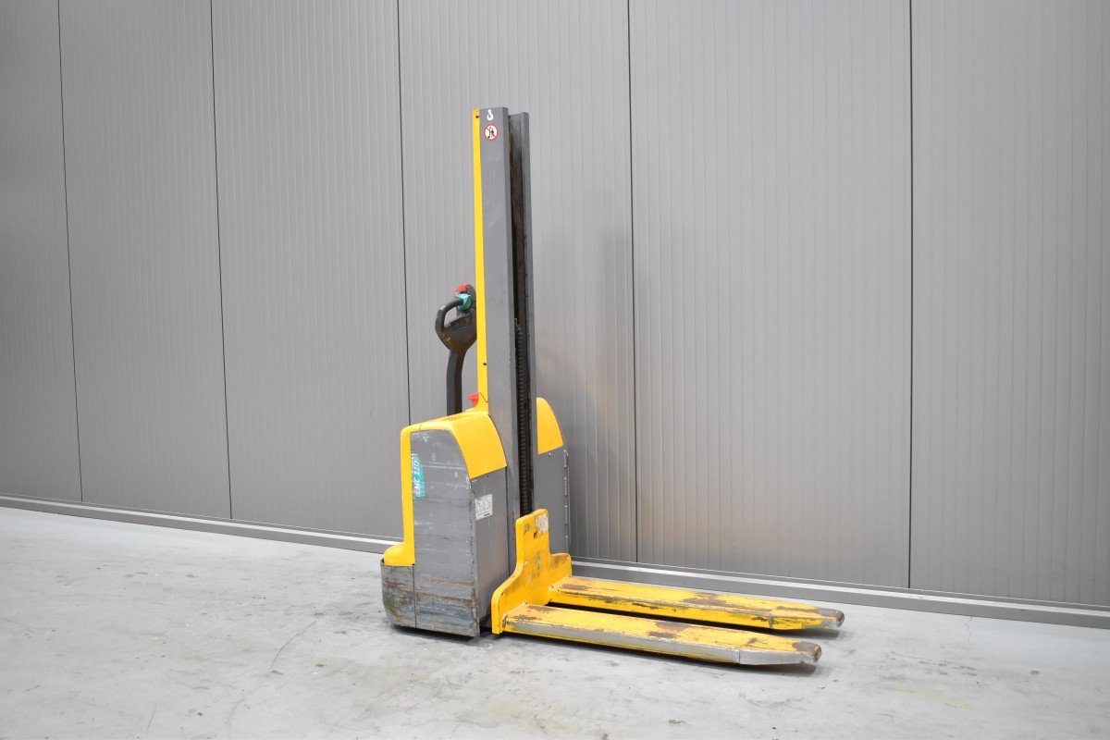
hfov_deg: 55.1
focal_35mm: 34
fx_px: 1064
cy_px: 370
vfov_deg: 38.4
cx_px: 555
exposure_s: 1/40
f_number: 4.5
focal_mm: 23
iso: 1250
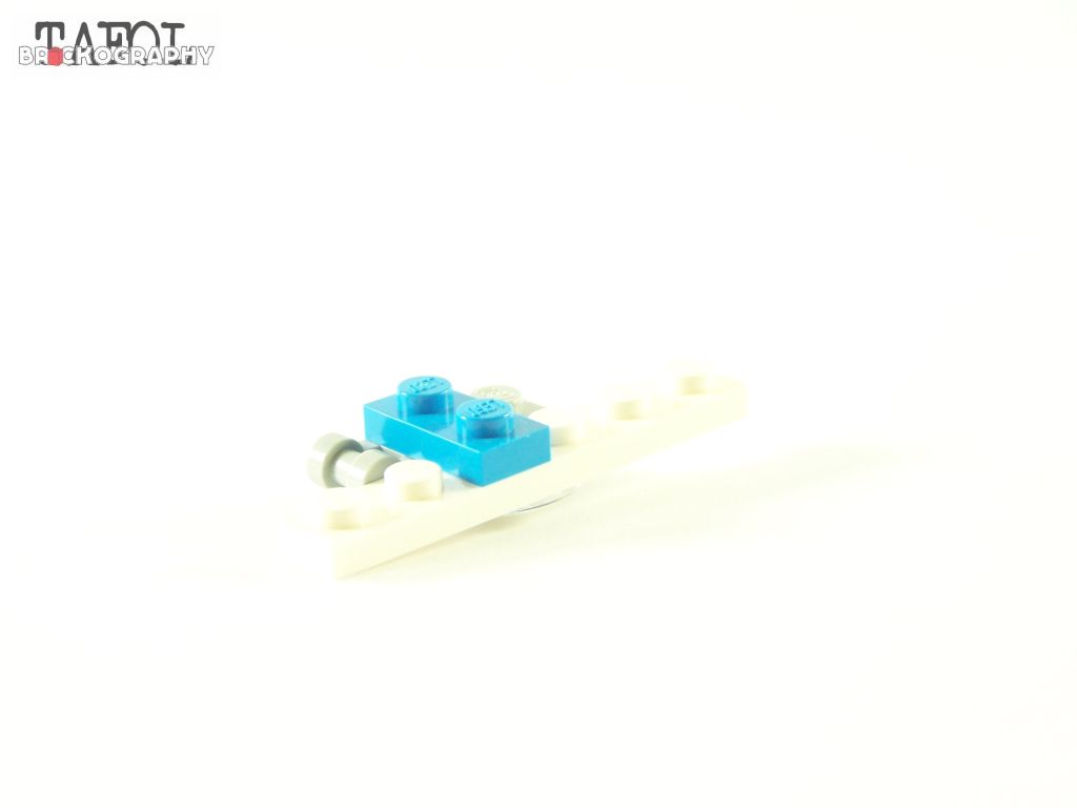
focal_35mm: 94
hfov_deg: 20.9
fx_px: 2925
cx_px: 538
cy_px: 404
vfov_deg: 15.7
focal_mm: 15.6
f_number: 3.2
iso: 200
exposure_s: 1/30
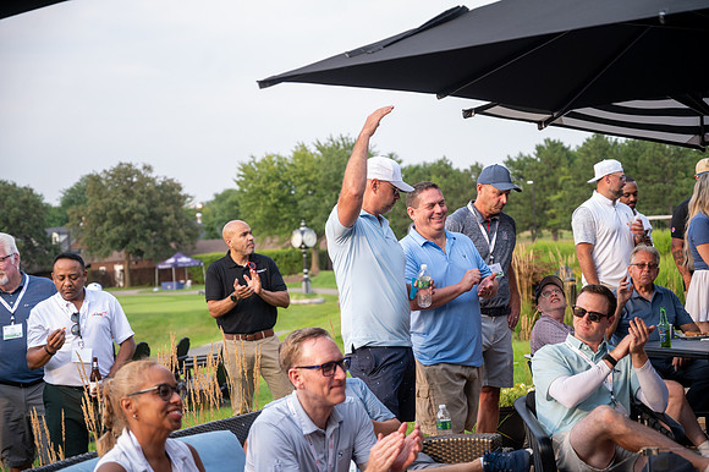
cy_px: 236
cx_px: 354
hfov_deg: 28.9
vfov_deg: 19.4
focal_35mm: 70
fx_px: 1378
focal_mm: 70
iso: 500
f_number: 4
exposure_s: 1/500
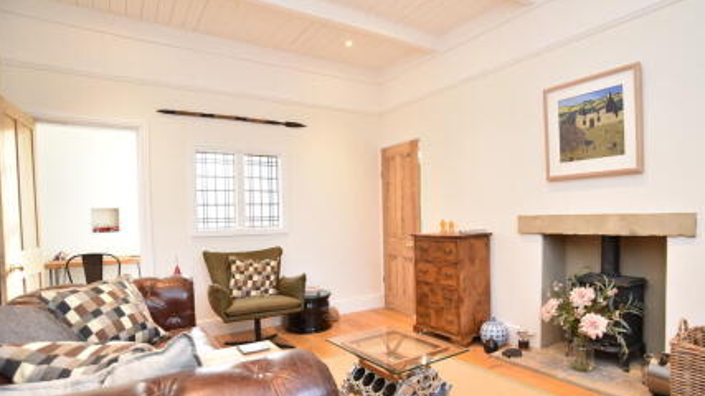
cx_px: 388
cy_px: 230
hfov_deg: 83.6
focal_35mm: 21
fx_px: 392
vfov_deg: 53.3
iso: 640
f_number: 7.1
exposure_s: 1/15
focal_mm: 18
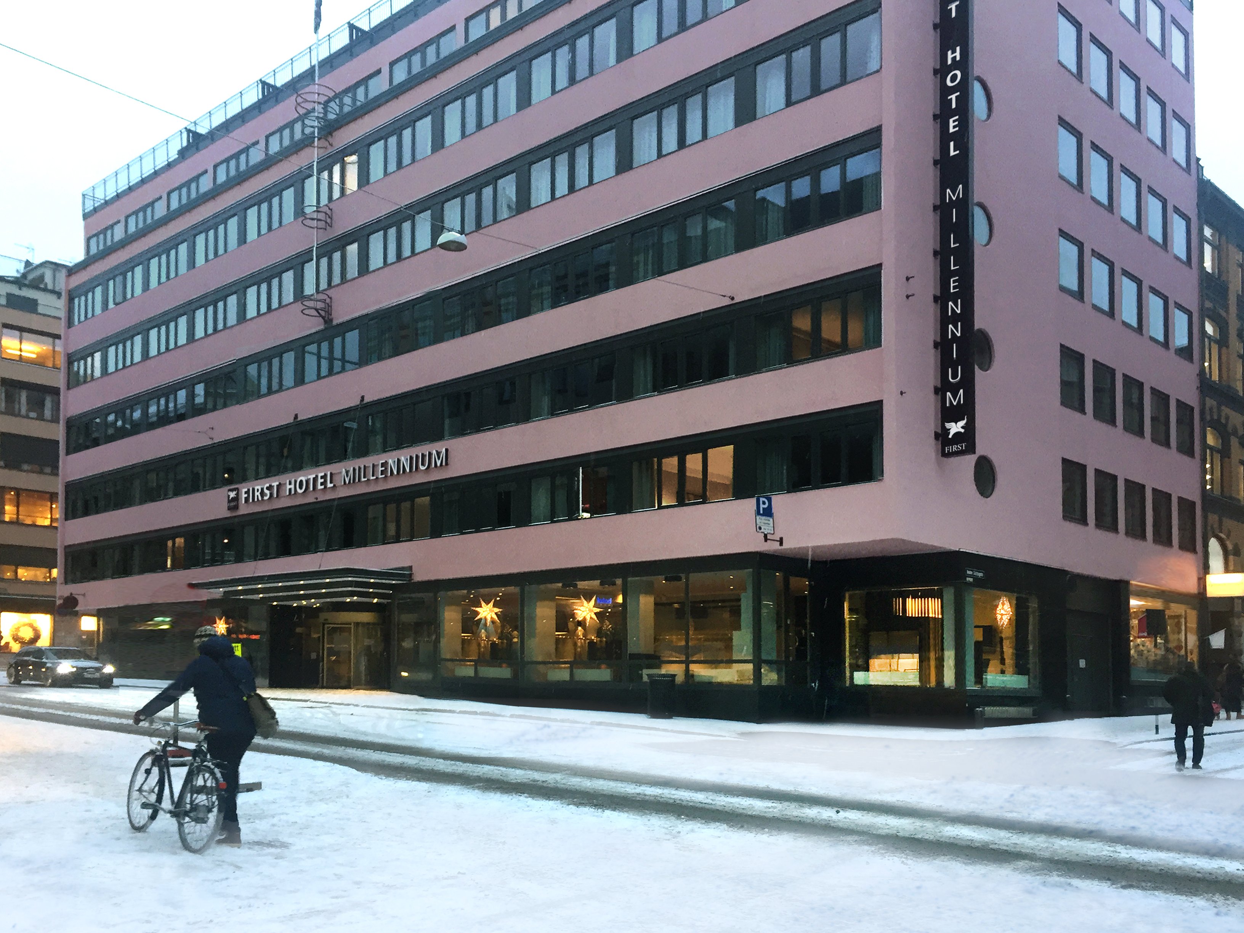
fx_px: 1042
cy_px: 466
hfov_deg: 61.7
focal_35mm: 29
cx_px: 622
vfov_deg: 48.2
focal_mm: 4.15
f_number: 2.2
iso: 100
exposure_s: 1/33
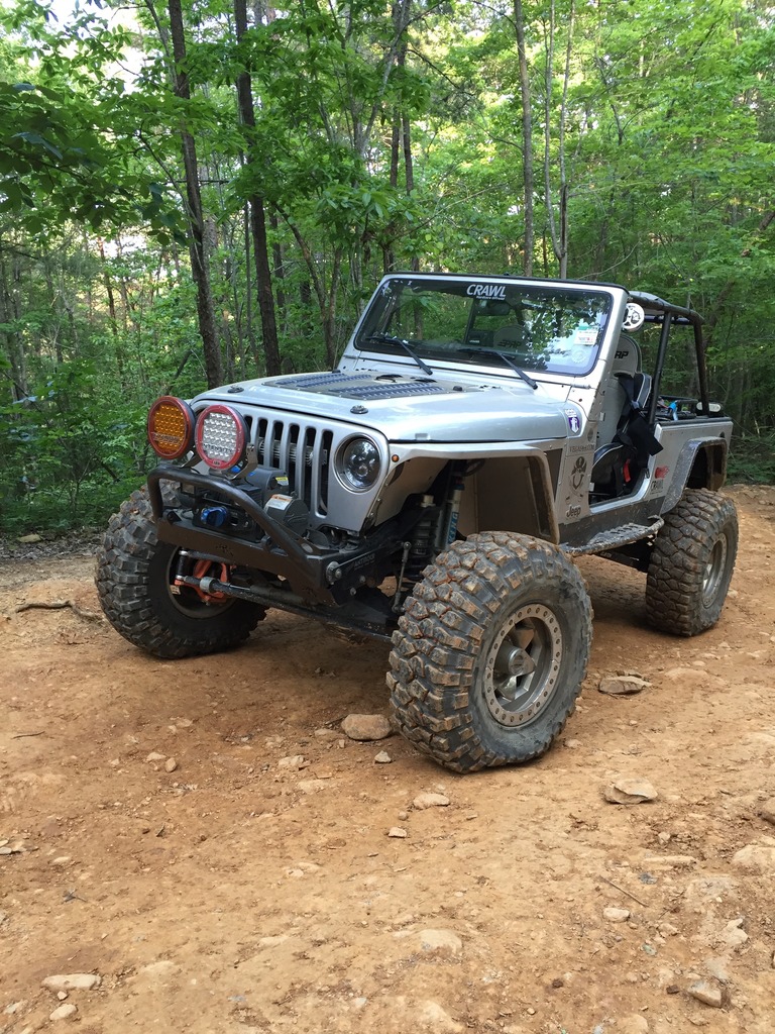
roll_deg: +5.7
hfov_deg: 48.2
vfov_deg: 61.7
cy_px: 517
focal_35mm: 29
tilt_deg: -11.6
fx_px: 866
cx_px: 388
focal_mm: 4.15
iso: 32
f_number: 2.2
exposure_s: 1/30
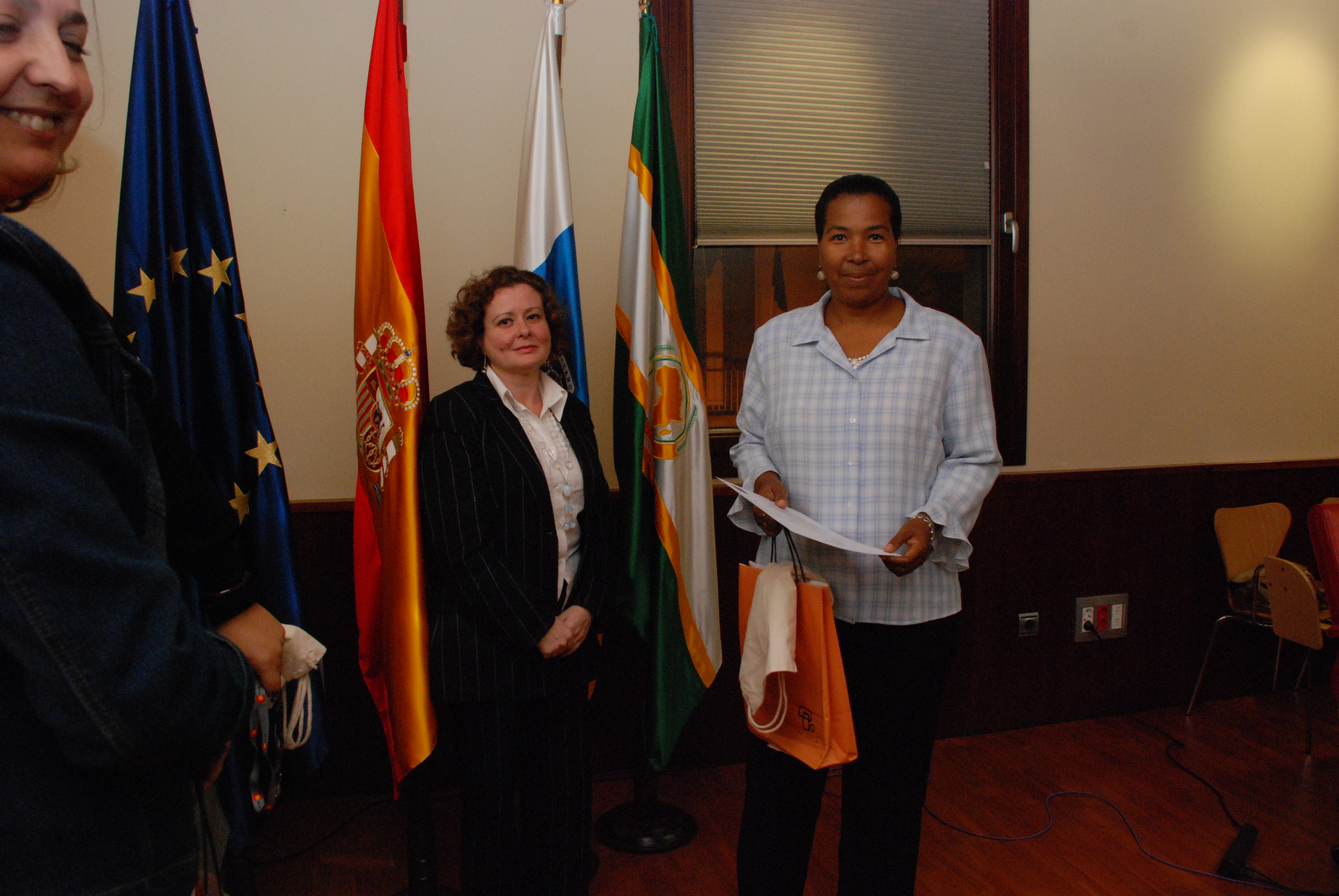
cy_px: 448
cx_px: 670
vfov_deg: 48.0
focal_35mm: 27
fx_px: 1005
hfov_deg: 67.3
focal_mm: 18
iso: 1250
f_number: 8
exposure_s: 1/60
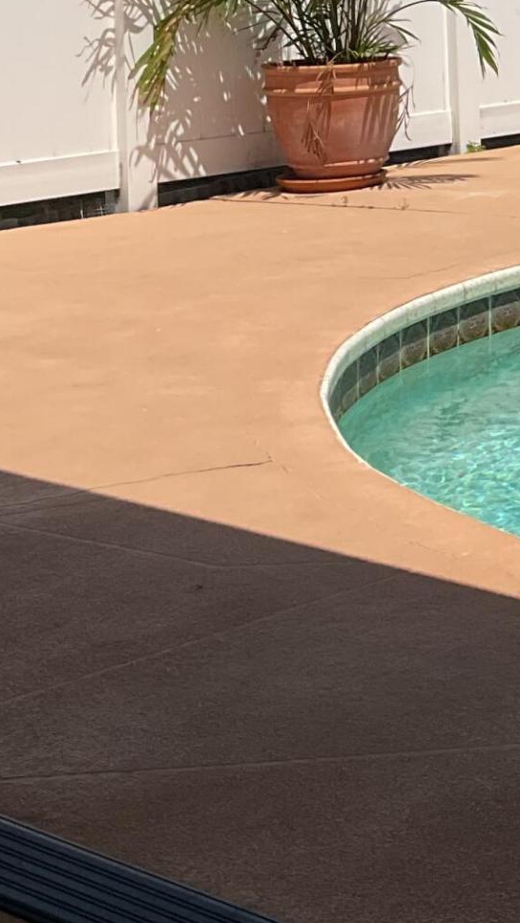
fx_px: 2303
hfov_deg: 12.0
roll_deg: -2.2
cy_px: 118
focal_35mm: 94
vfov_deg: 22.2
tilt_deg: -7.2
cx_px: 887
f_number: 1.8
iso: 16
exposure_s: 1/4785
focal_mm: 3
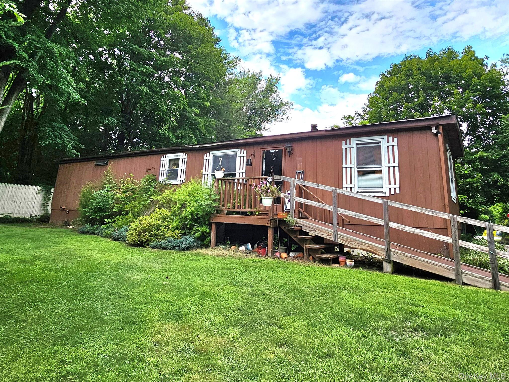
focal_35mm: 13
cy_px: 191
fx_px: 191
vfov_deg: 89.9
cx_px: 254
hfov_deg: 106.2
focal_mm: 2.2
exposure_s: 1/1429
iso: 50
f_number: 2.2
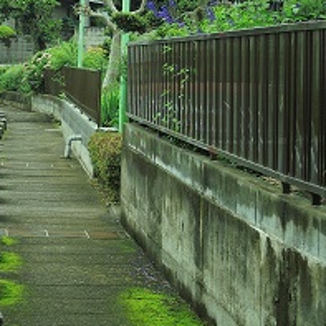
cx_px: 31
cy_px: 117
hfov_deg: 18.2
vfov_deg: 18.5
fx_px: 1002
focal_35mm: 94
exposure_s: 1/125
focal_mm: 7.6
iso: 80
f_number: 2.2
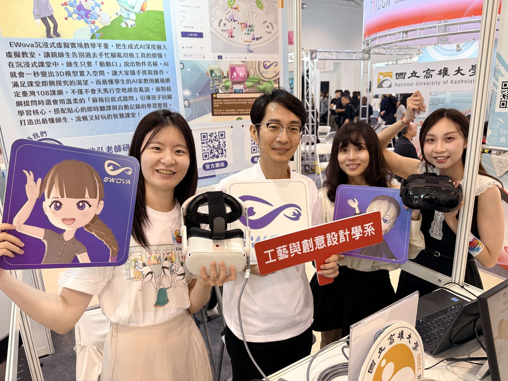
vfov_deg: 56.8
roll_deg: +2.5
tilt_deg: -16.3
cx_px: 254
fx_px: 352
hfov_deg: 71.6
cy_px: 190
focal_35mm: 24
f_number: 1.78
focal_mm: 6.76
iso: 200
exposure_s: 1/120
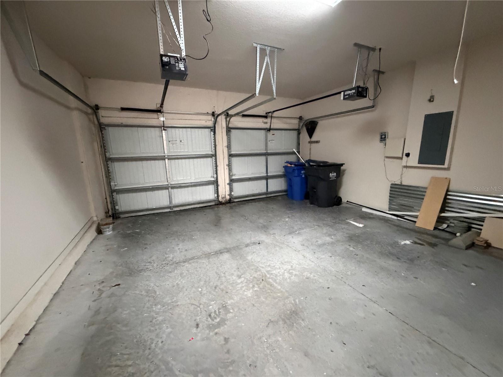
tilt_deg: -12.8
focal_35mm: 14
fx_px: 203
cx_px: 252
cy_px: 188
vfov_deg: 85.7
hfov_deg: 102.1
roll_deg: -0.3
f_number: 2.2
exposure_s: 1/60
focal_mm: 2.22
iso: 1250
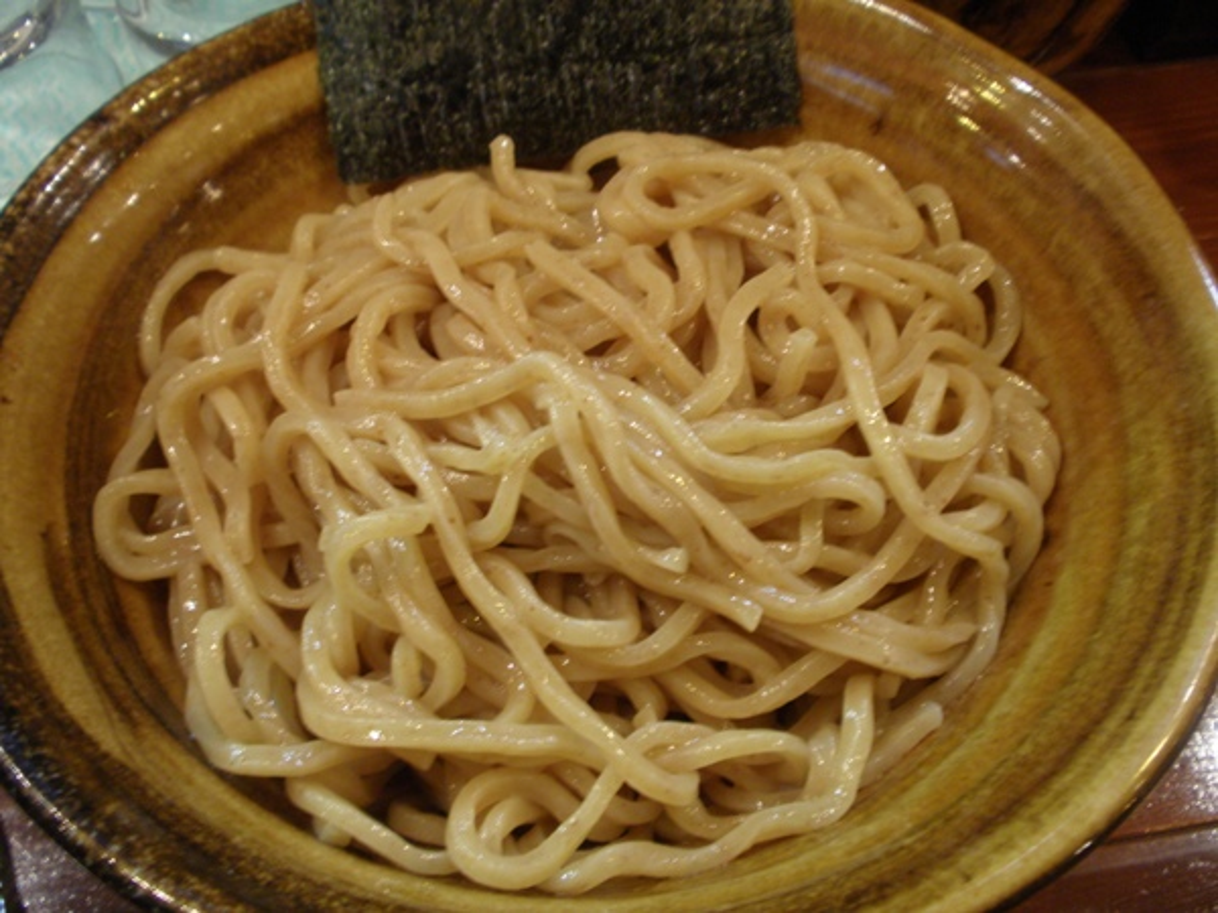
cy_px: 456
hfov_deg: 50.1
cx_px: 609
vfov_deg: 38.7
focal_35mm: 37
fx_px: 1302
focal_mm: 6.6
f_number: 3.5
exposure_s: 1/5
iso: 100
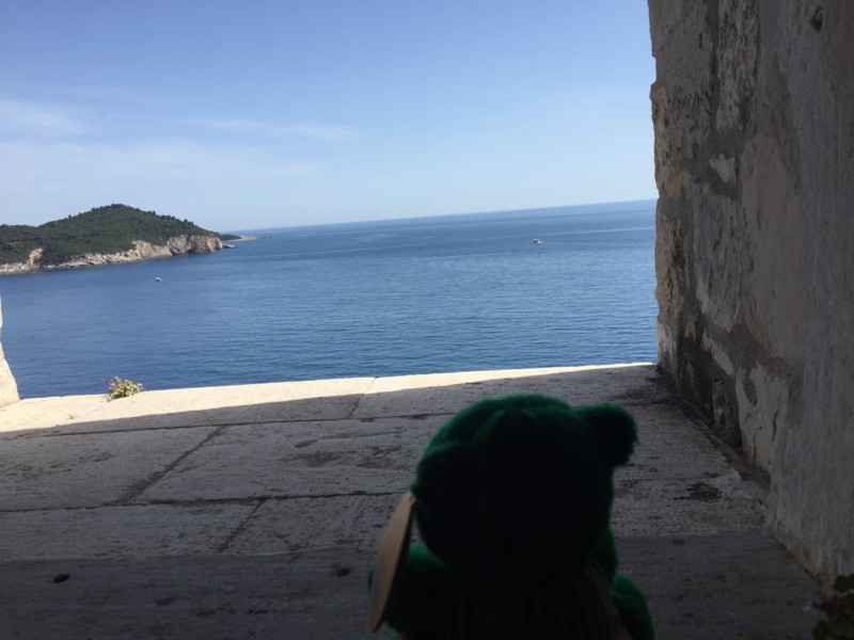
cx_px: 427
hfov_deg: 61.7
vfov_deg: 48.2
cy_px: 320
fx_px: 715
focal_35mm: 29
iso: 32
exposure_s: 1/1721
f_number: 2.2
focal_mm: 4.15
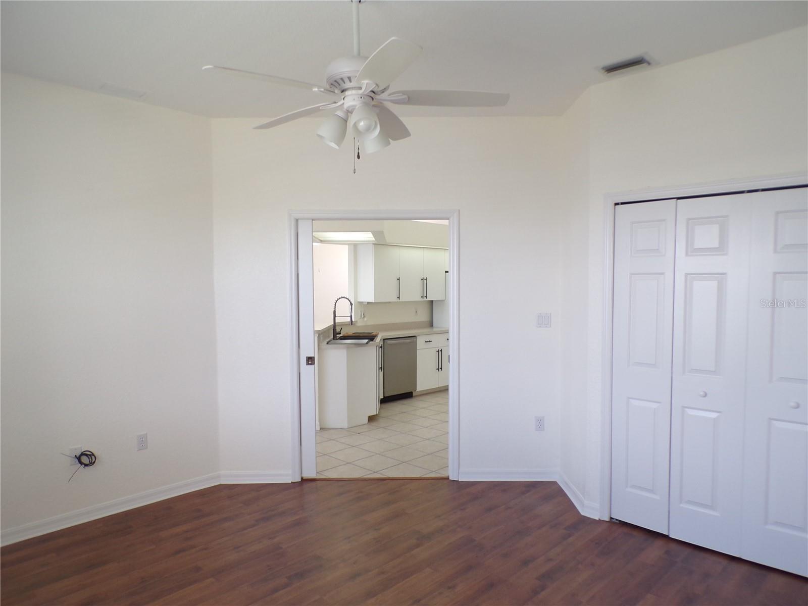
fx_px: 560
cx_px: 404
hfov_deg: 71.6
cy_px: 303
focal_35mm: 24
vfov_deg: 56.8
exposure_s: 1/60
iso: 100
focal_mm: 4.3
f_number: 3
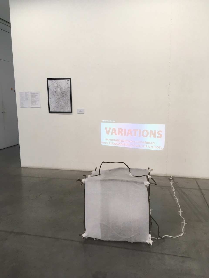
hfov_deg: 48.2
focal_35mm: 29
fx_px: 233
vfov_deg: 61.7
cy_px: 139
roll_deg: +1.4
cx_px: 104
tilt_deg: -10.3
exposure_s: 1/33
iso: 40
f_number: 2.2
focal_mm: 4.15
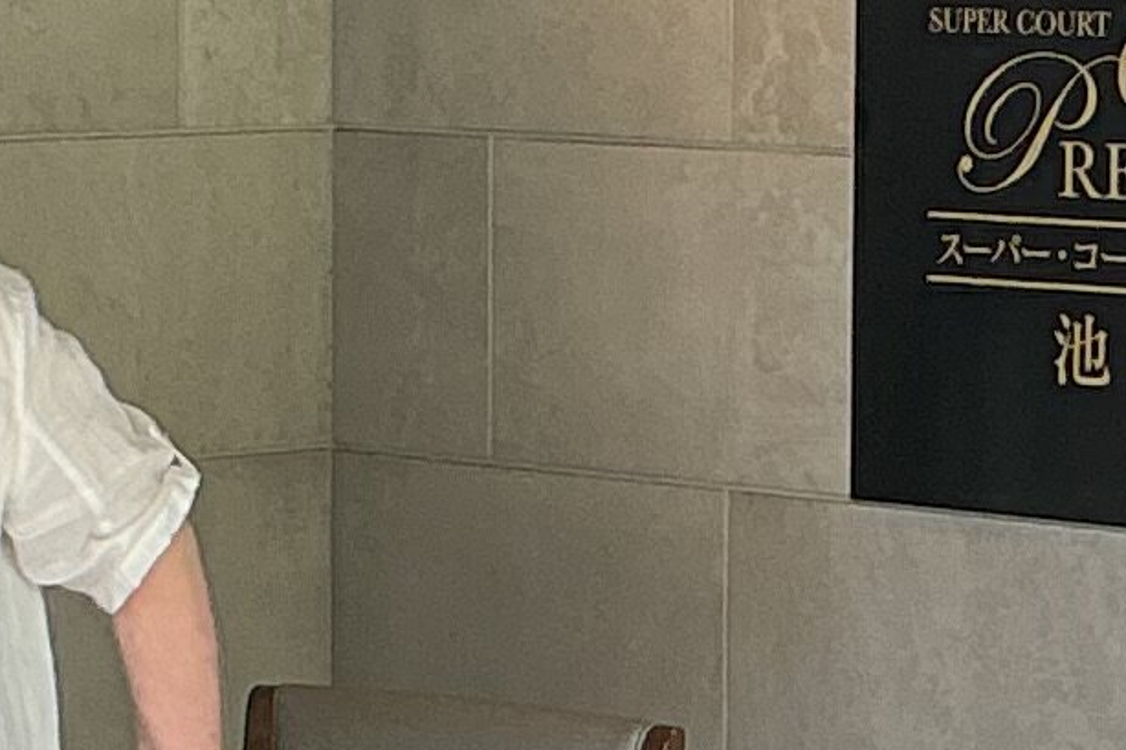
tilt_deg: -5.4
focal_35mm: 198
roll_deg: +0.0
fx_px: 6191
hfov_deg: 10.4
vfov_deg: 6.9
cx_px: 449
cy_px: 484
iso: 20
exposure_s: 1/158
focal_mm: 3
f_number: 1.8
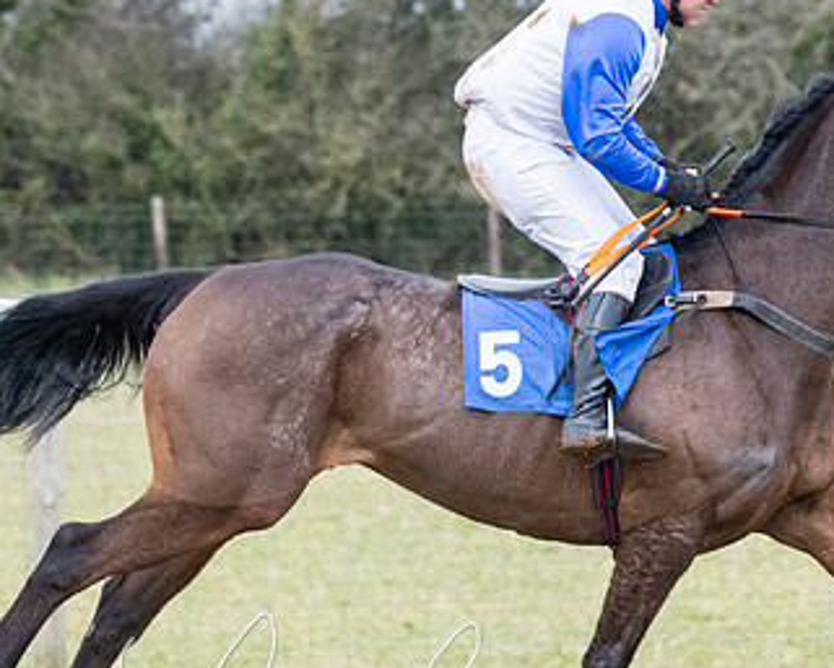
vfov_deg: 4.0
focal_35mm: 384
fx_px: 9481
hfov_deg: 5.0
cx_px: 522
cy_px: 679
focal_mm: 95
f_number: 4
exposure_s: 1/1000
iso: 1600
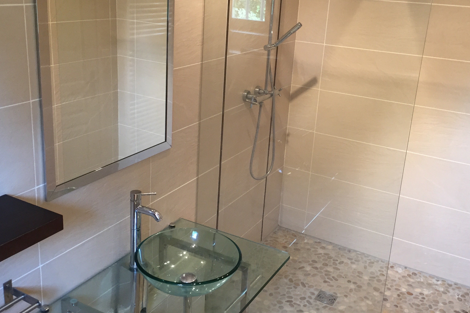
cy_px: 124
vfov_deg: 34.9
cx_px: 229
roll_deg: -3.3
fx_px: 496
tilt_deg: -16.8
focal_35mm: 38
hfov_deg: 50.7
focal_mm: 4.15
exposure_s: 1/33
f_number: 2.2
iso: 160
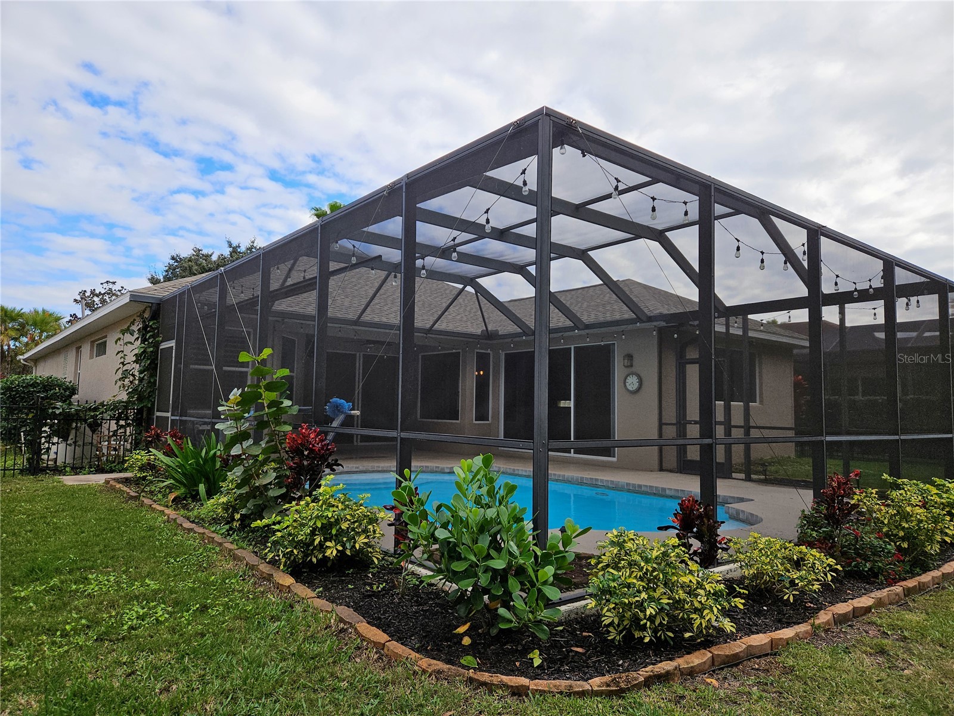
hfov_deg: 73.9
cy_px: 358
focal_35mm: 23
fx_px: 634
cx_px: 477
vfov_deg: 58.9
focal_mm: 5.4
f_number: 1.8
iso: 25
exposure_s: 1/986
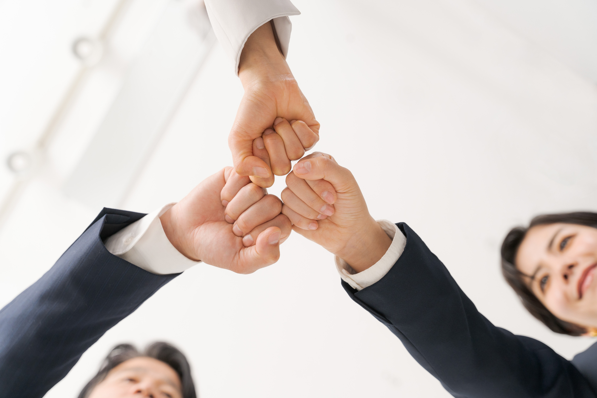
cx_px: 298
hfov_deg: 40.8
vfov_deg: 27.8
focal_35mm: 48
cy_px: 199
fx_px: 803
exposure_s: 1/160
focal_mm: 48.4
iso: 400
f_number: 4
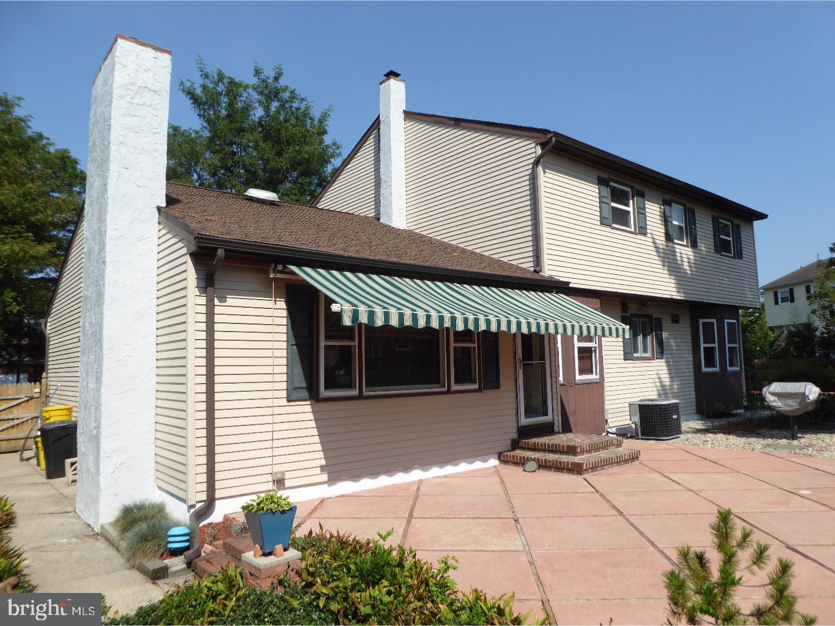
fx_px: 579
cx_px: 418
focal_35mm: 24
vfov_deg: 56.8
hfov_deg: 71.6
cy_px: 313
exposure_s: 1/1000
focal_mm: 4.3
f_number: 3.3
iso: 100
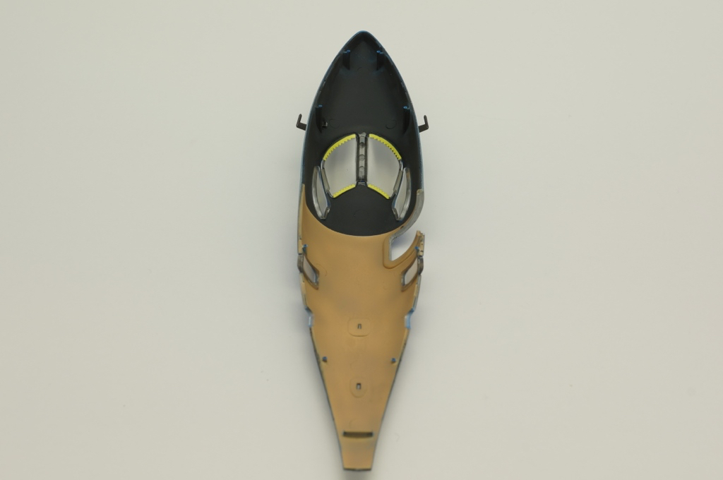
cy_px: 240
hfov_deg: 37.9
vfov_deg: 25.7
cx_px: 362
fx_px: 1053
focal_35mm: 52
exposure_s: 1/4
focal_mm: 35
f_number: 11
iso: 100
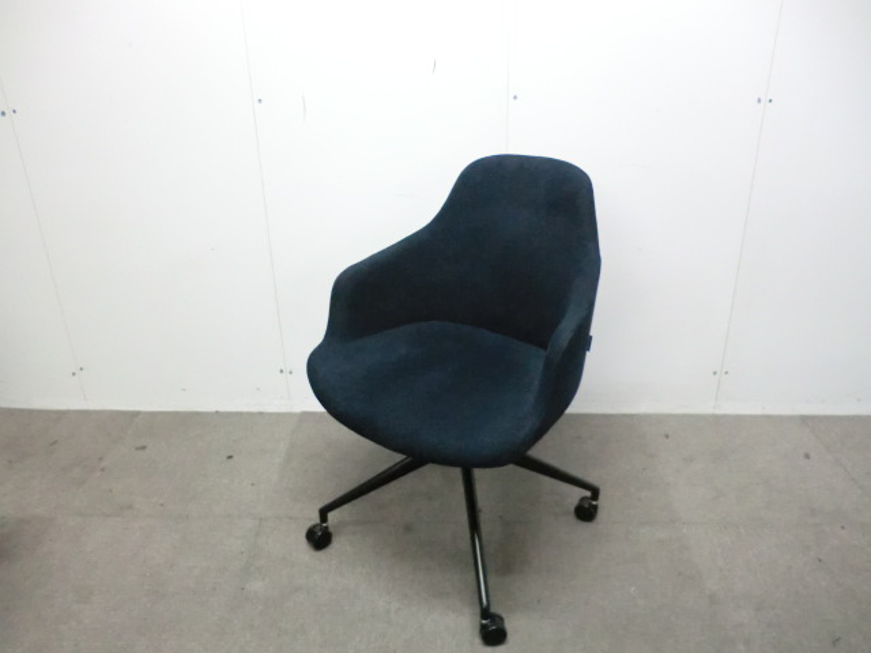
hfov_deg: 65.3
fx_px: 679
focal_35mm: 27
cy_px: 326
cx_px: 436
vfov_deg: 51.4
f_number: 3.2
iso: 800
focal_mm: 4.9
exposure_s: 1/40
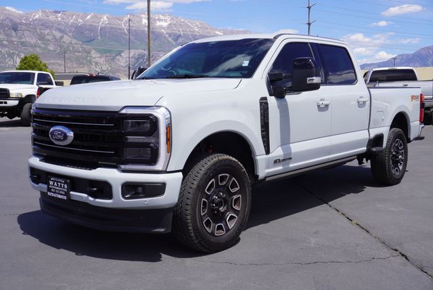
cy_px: 145
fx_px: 469
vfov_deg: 34.3
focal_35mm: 39
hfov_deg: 49.5
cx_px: 216
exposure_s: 1/160
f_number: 11
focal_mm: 26
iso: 100
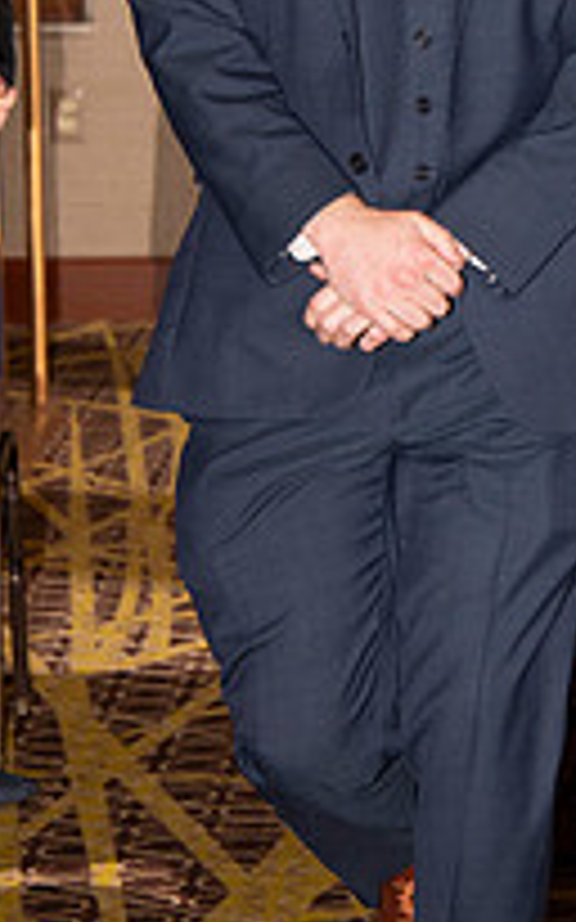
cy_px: 148
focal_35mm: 250
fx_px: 6284
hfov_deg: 5.2
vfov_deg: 8.4
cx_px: 634
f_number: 7.1
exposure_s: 1/160
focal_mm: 112
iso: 1000
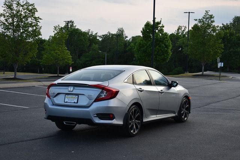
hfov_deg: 29.9
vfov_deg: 20.2
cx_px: 120
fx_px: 450
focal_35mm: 68
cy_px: 80
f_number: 5.6
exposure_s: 1/250
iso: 250
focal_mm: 45
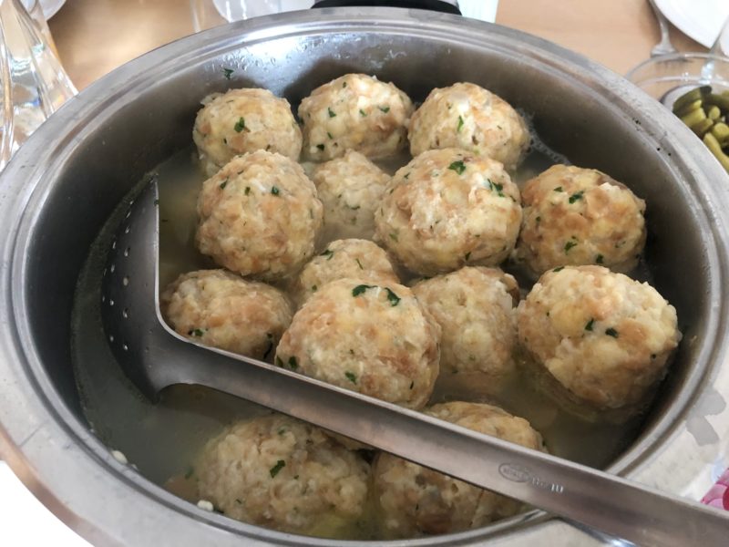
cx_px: 364
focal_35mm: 28
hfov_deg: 63.4
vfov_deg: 49.7
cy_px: 274
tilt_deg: -50.9
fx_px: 590
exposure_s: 1/9
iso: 100
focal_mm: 4
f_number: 1.8
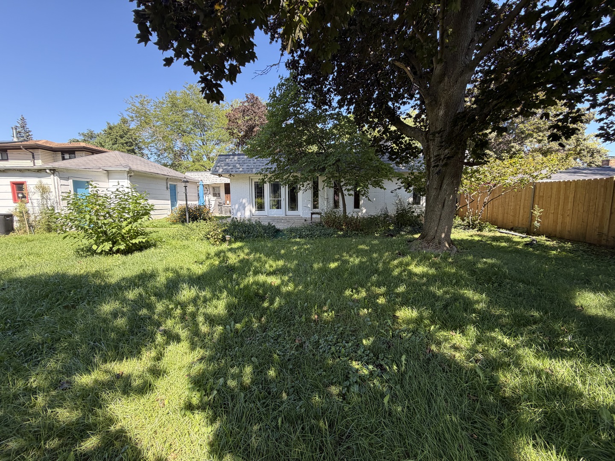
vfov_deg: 85.7
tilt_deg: -5.0
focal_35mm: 14
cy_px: 230
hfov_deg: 102.1
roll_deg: +1.5
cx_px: 308
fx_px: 249
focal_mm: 2.22
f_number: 2.2
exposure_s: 1/286
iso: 50
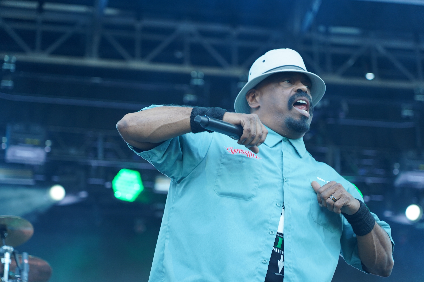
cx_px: 212
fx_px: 1237
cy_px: 141
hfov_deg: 19.5
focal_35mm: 105
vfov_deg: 13.0
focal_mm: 105
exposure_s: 1/160
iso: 800
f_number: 4
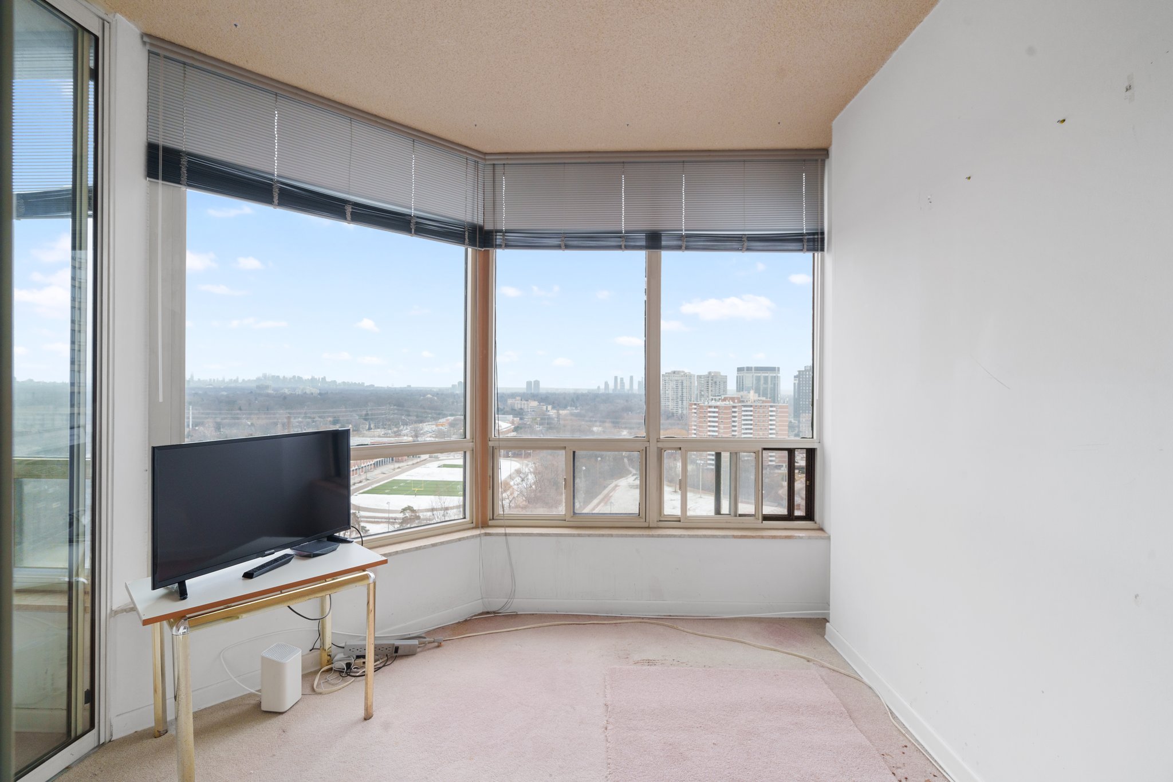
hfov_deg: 96.7
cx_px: 586
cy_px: 391
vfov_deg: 73.7
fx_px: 521
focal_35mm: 16
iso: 800
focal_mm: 16
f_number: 9
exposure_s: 1/30
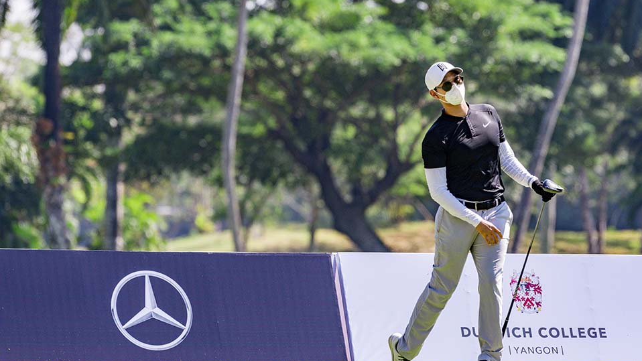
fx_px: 7150
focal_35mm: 420
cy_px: 166
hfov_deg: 5.1
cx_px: 321
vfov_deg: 2.9
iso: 900
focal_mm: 400
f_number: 7.1
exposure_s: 1/1600
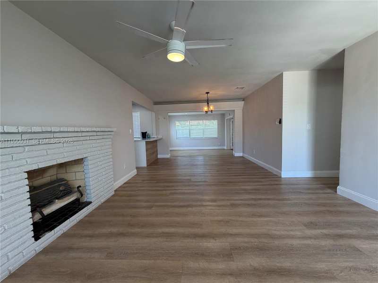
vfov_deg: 85.7
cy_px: 142
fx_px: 153
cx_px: 189
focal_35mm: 14
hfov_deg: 102.1
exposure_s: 1/120
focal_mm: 2.22
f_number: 2.2
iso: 160
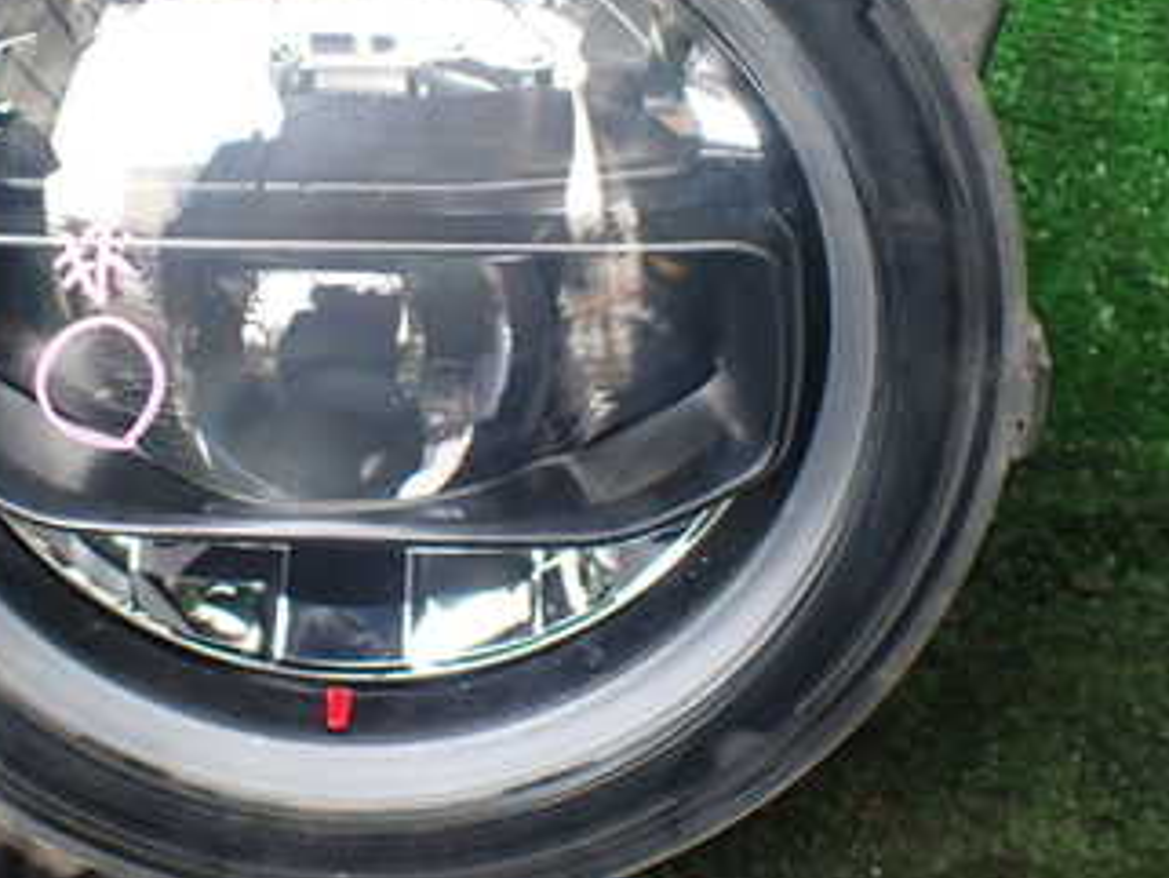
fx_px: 1892
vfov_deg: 26.0
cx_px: 342
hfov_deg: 33.9
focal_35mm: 56
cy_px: 299
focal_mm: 5.4
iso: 250
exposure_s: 1/125
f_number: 2.3
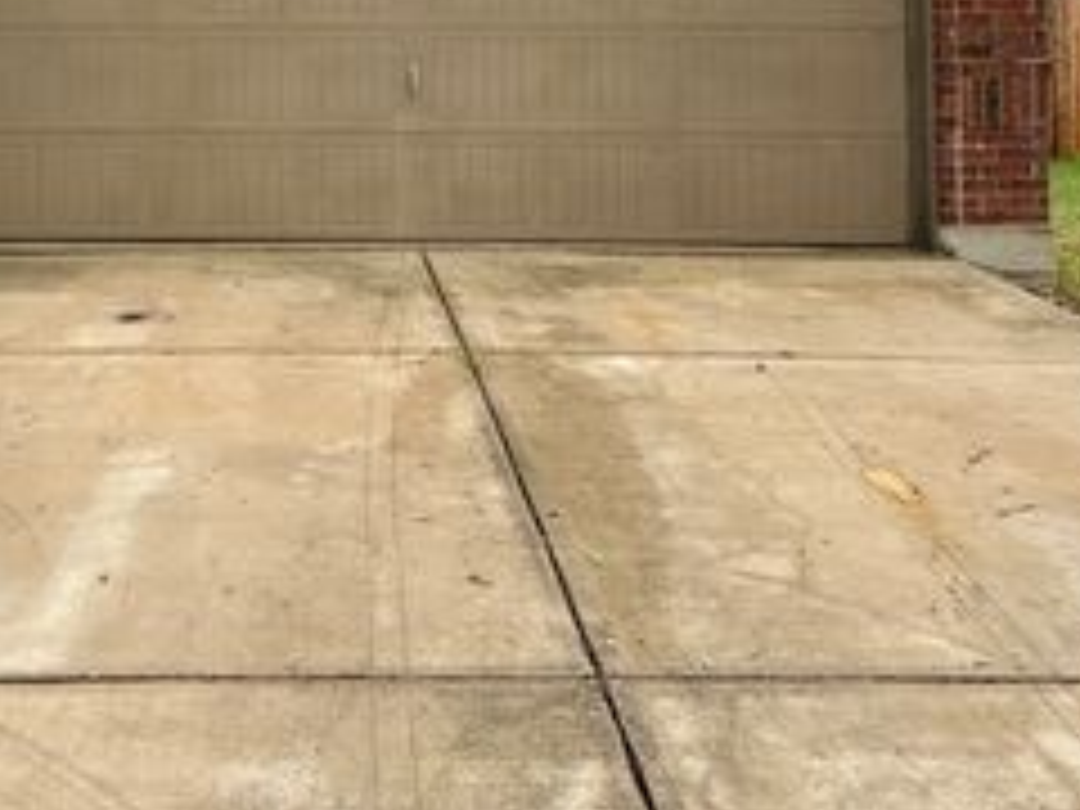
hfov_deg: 37.2
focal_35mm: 50
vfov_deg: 27.6
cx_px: 256
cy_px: 16
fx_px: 1560
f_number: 1.78
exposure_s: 1/444
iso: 80
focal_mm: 6.86
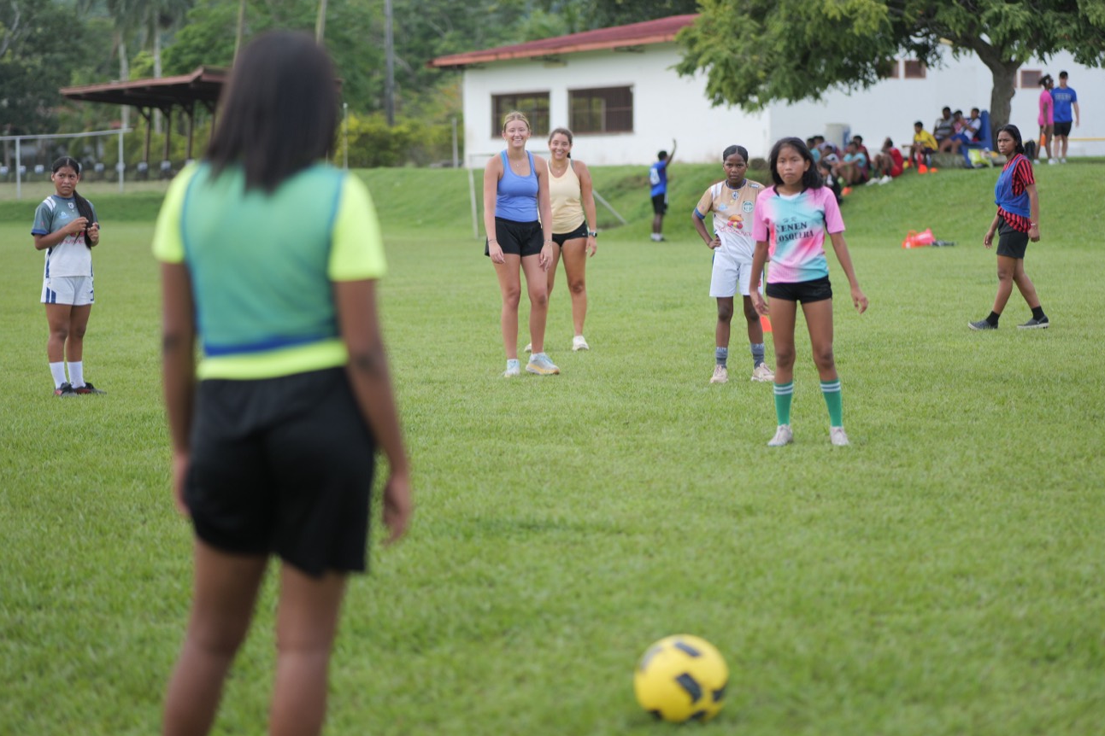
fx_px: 2824
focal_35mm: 92
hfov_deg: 22.1
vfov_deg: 14.9
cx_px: 567
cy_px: 371
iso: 400
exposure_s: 1/8000
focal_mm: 85
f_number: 1.8
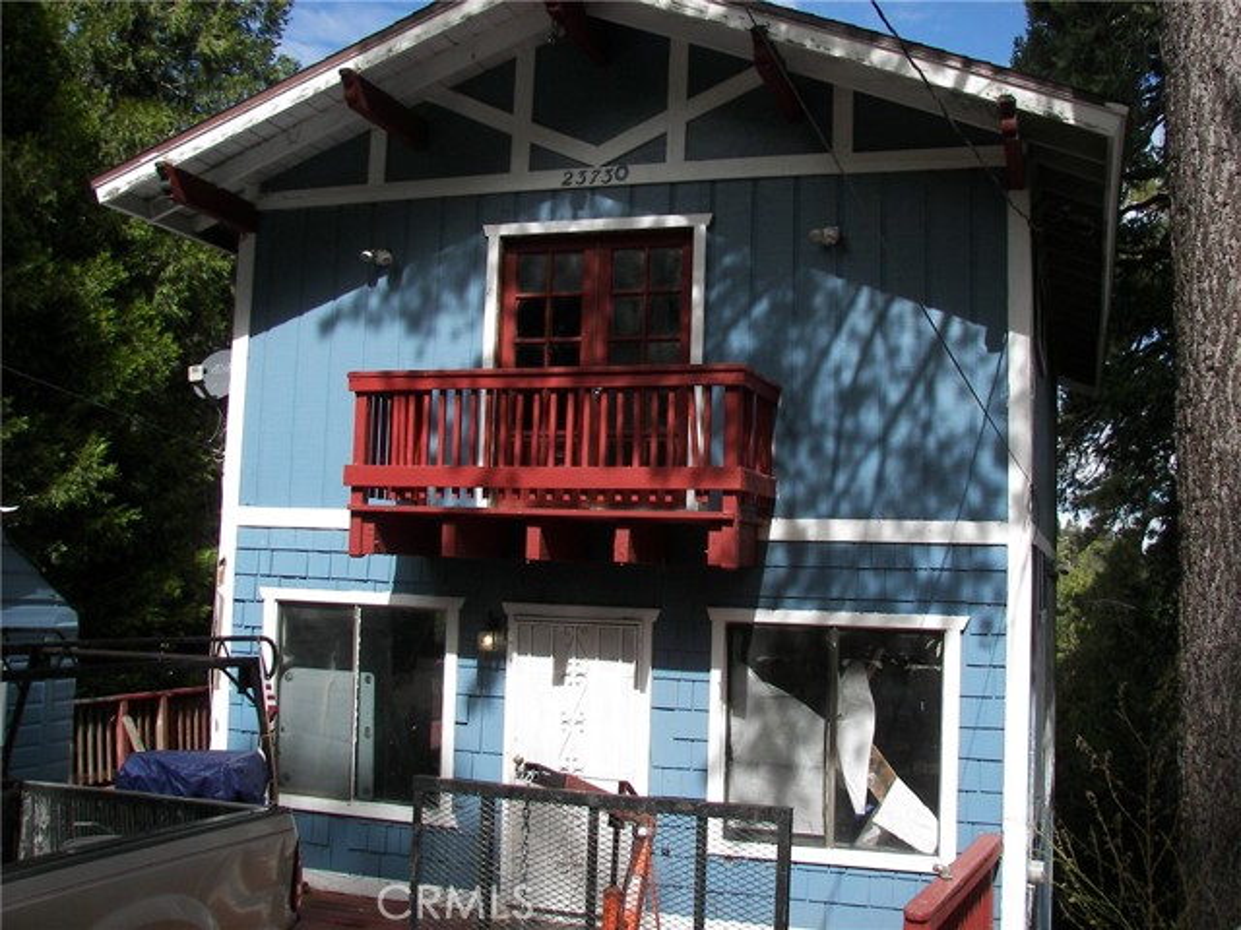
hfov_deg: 51.4
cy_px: 465
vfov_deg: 39.7
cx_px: 620
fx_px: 1291
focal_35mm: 36
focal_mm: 6
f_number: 2.8
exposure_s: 1/640
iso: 50
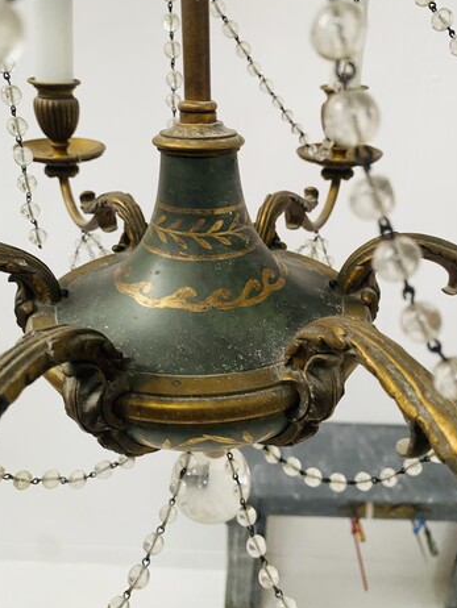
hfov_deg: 51.4
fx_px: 475
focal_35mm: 27
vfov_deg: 65.3
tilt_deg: -23.3
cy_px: 296
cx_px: 229
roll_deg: -0.9
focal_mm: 4.25
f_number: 1.8
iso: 500
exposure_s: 1/55
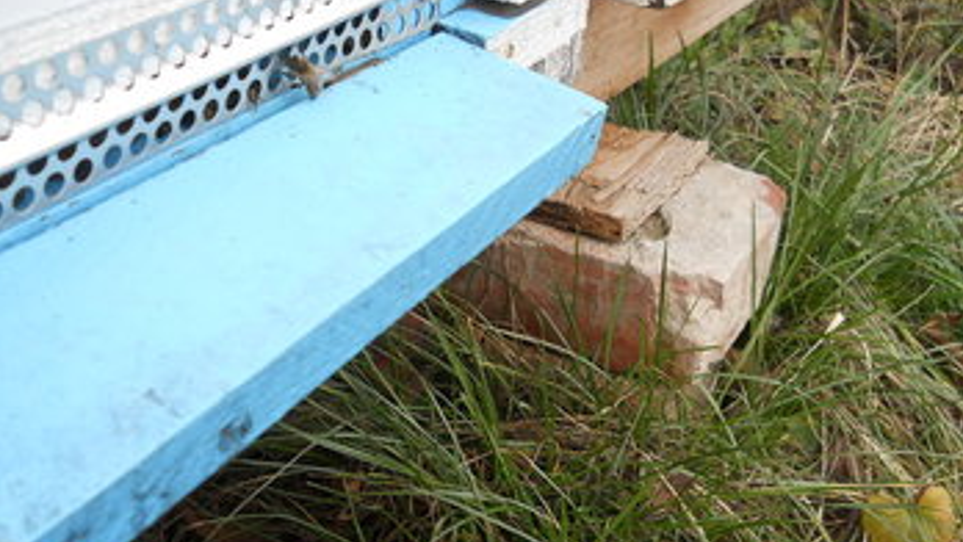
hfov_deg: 45.5
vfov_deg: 26.5
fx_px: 1149
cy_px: 328
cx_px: 482
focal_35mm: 45
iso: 80
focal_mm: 6.72
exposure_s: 1/50
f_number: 3.1
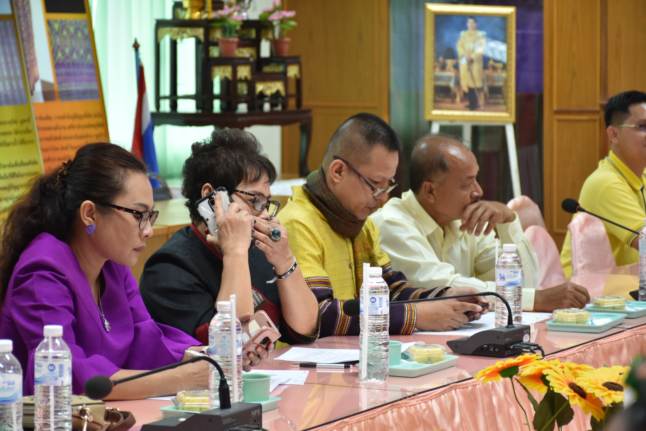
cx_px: 323
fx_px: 2288
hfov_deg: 16.1
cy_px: 216
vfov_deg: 10.8
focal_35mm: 128
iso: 400
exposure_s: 1/25
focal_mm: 85
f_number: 5.3
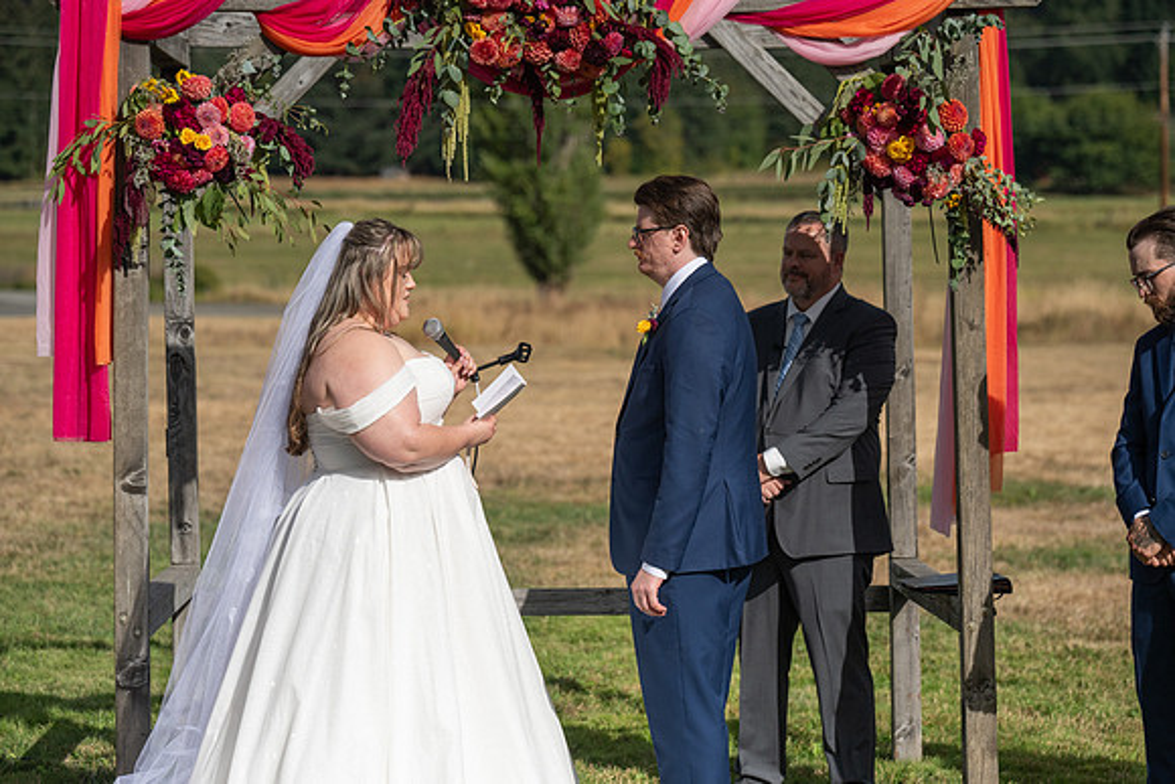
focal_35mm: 116
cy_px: 392
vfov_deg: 11.8
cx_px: 588
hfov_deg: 17.6
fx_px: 3787
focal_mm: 116
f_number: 4.5
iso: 400
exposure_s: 1/8000
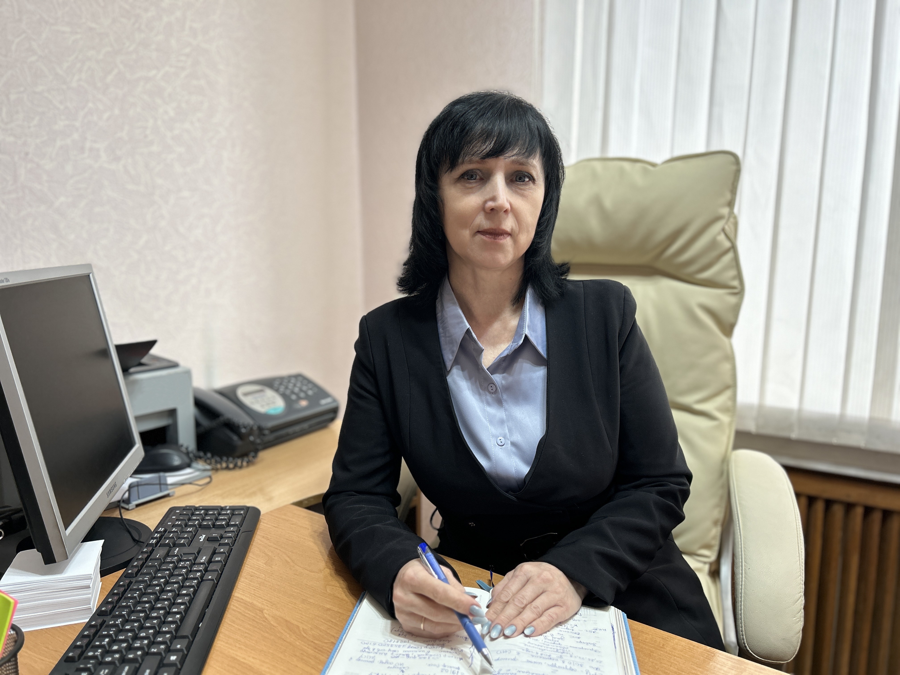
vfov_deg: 53.1
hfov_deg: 67.3
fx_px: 676
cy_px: 338
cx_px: 450
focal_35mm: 26
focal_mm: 5.7
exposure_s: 1/100
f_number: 1.5
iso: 80
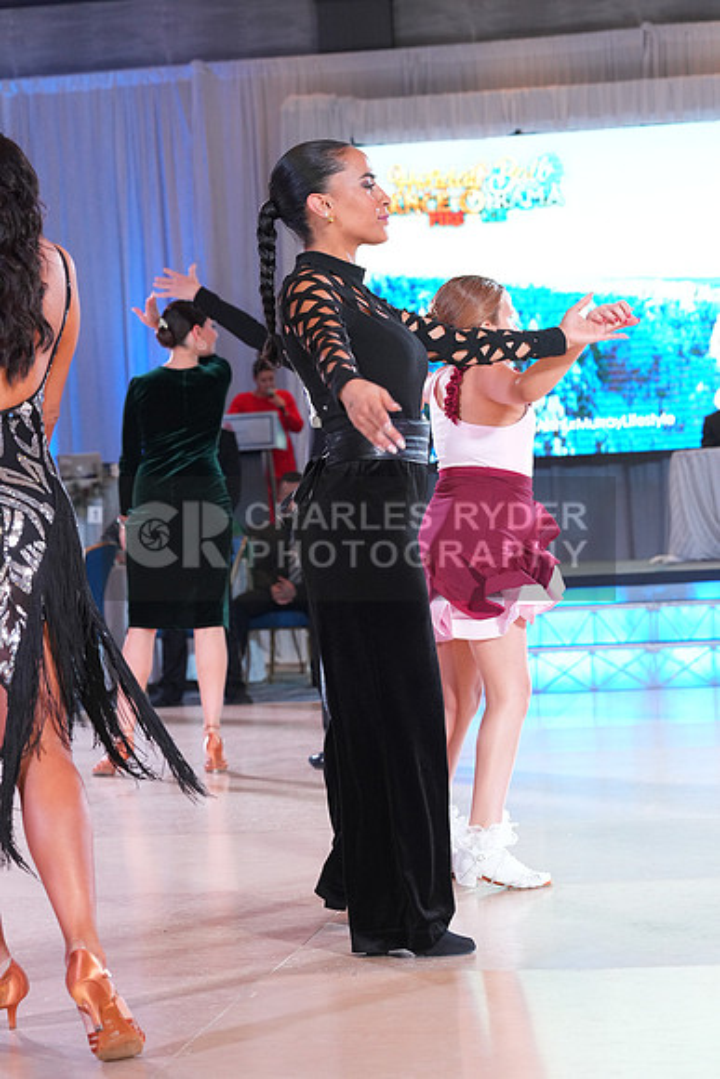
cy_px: 540
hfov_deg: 16.5
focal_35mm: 83
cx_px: 360
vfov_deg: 24.5
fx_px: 2488
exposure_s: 1/250
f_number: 5.6
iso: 2500
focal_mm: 83
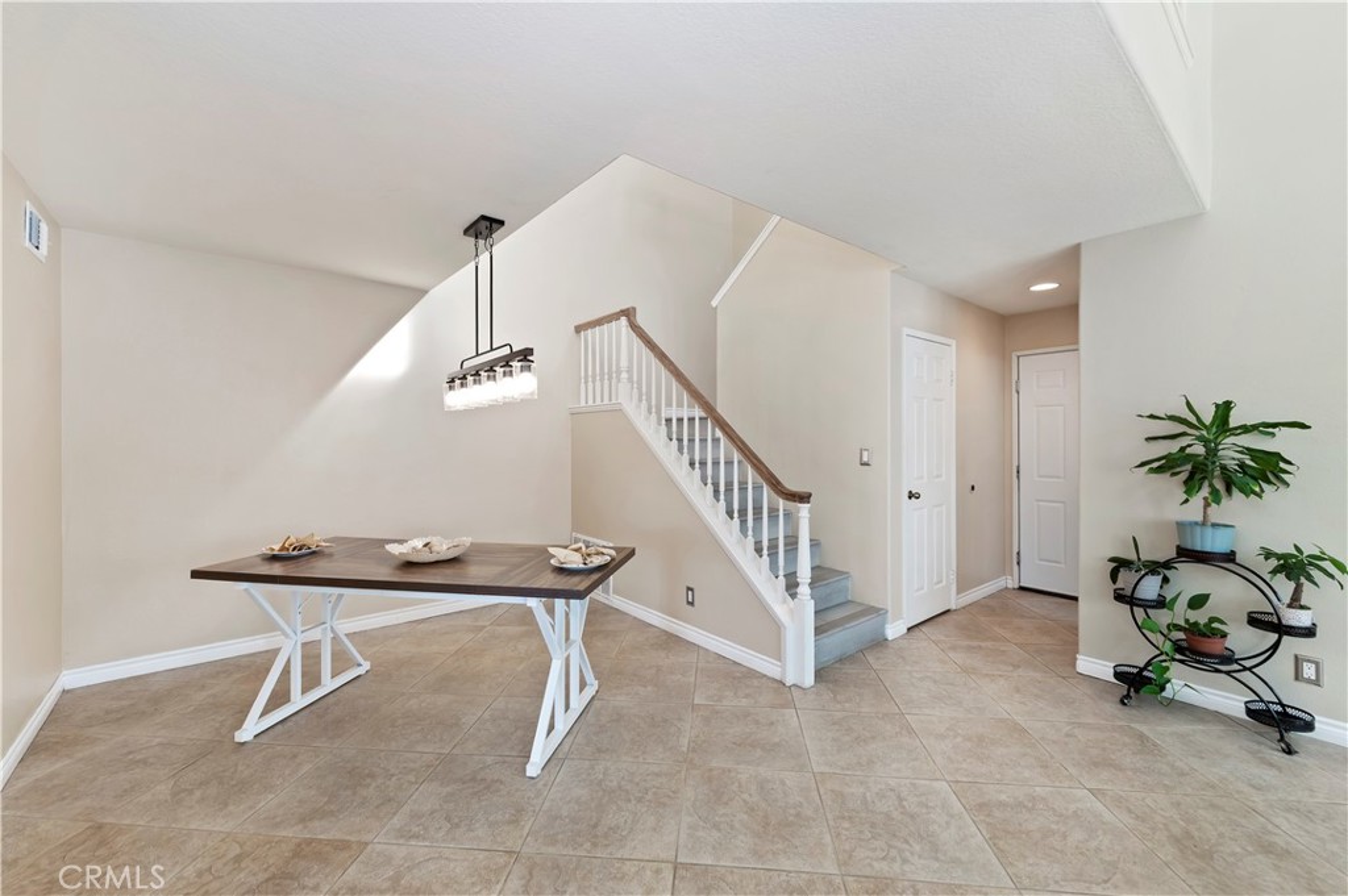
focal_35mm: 14
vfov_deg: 81.1
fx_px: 524
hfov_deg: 104.3
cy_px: 448
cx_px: 674
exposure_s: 1/8
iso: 500
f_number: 10
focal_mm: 14
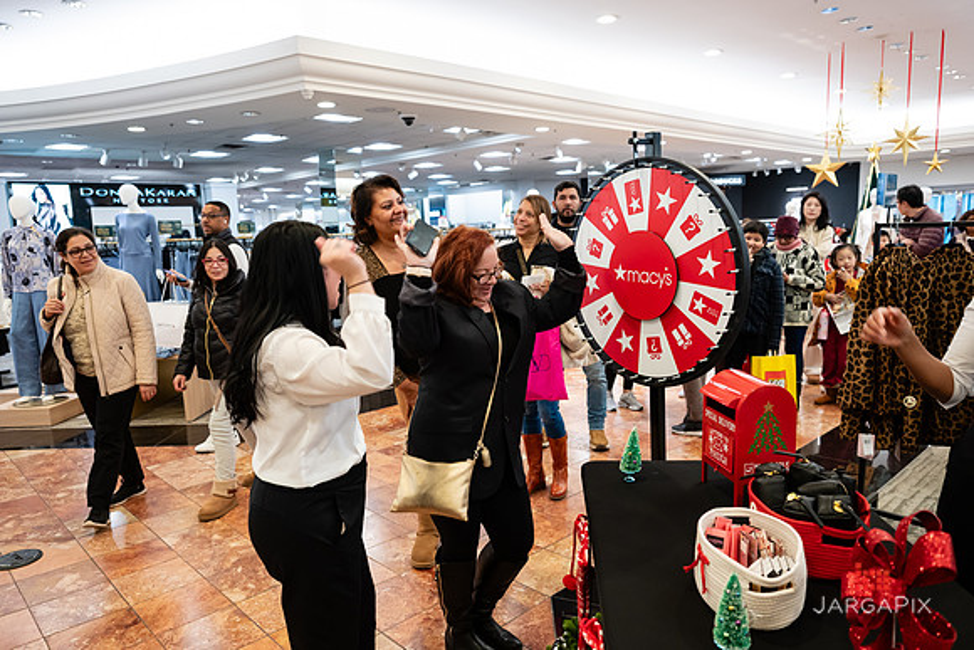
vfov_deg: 51.9
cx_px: 487
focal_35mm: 25
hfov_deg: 72.2
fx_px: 668
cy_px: 325
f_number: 3.2
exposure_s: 1/125
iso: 1000
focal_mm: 24
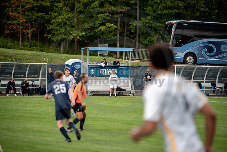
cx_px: 114
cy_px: 76
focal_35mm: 202
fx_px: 1274
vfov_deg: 6.8
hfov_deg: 10.2
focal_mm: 200
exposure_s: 1/640
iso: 320
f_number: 3.2
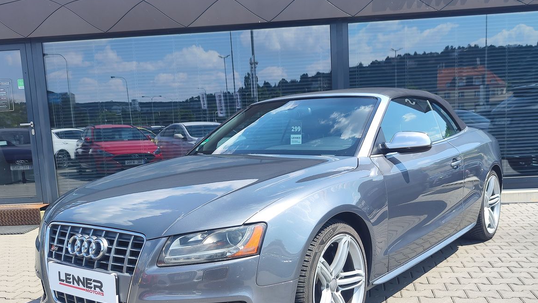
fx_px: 371
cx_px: 262
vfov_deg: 43.7
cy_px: 204
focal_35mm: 26
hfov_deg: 71.9
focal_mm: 7.01
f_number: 1.69
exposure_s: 1/436
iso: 50
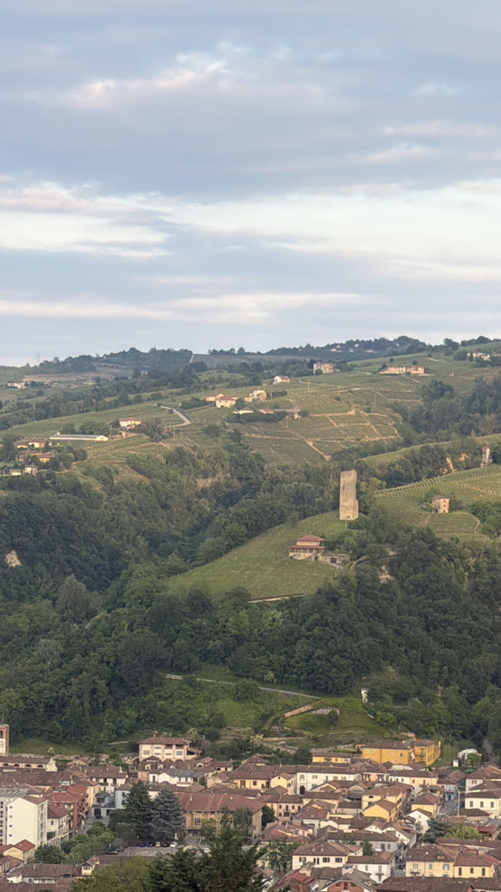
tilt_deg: -3.3
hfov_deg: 11.7
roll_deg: -1.6
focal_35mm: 101
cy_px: 565
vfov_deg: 21.1
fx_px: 2388
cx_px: 599
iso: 64
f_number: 1.78
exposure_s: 1/733
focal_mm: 6.76
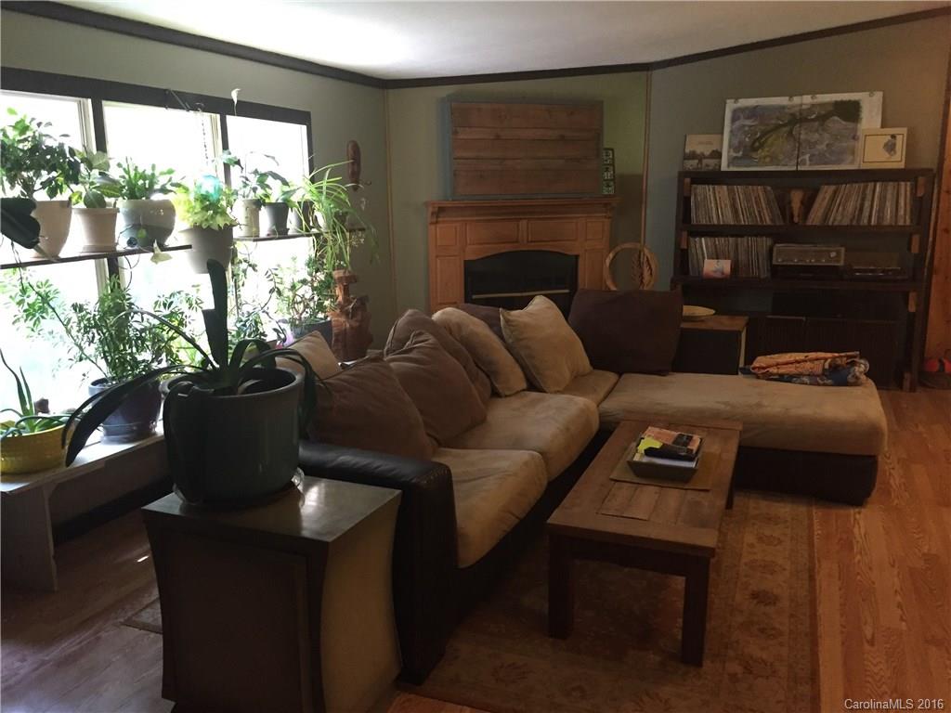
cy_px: 356
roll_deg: +0.7
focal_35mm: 29
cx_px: 476
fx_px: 797
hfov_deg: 61.7
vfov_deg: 48.2
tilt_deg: -11.6
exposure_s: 1/30
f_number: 2.2
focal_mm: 4.15
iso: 250
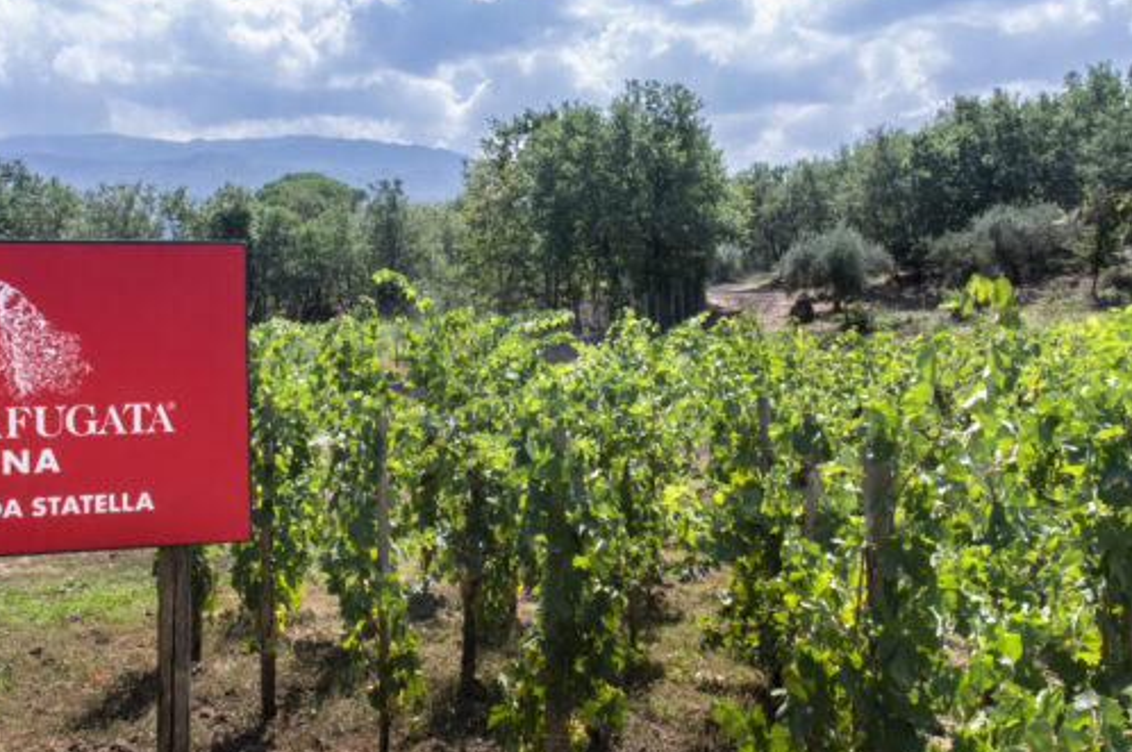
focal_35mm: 37
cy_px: 331
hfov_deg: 51.5
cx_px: 446
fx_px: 1162
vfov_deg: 35.8
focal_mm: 24
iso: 2000
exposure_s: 1/1250
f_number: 14
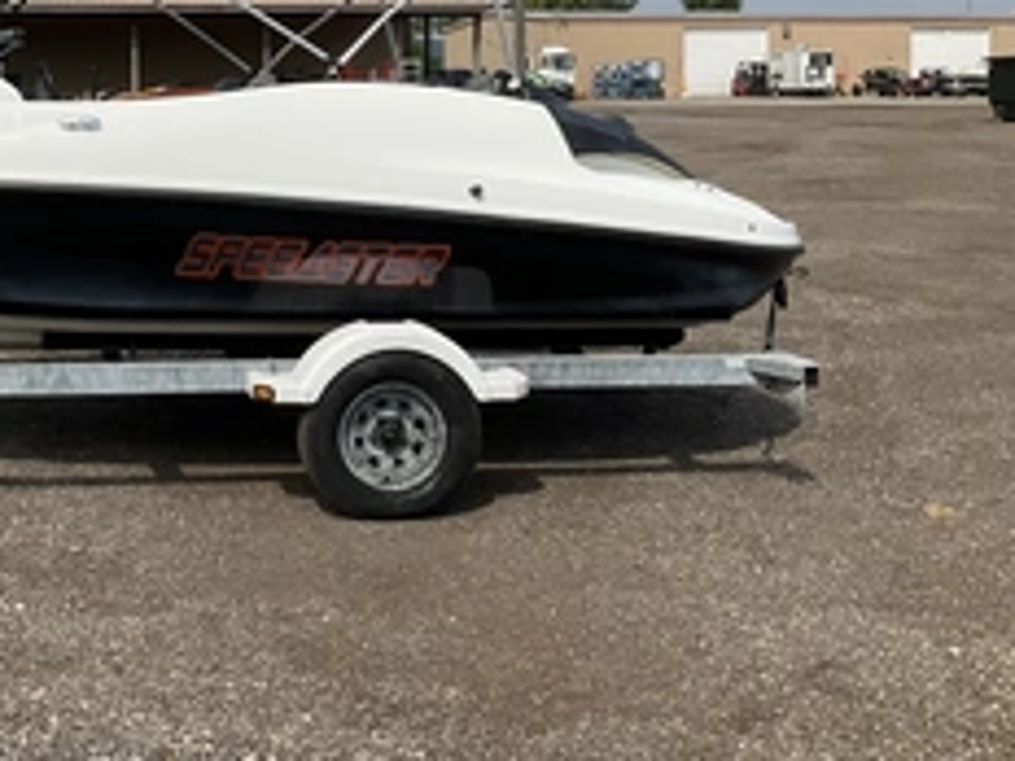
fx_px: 1466
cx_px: 153
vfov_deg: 28.6
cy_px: 166
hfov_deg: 36.4
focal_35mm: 50
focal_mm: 3
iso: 25
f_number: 1.8
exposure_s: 1/3125
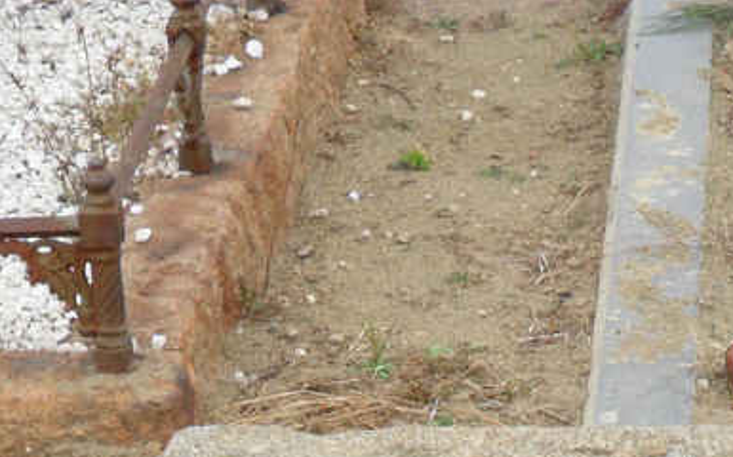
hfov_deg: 12.0
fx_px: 3433
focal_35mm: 172
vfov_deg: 7.4
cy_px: 855
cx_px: 834
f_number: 5
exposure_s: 1/180
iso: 100
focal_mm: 9.3
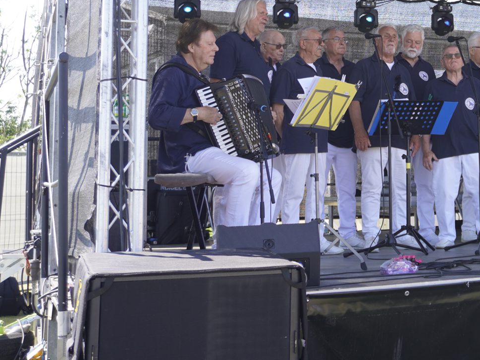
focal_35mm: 66
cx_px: 461
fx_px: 914
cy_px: 60
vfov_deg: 21.9
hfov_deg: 28.0
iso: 100
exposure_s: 1/160
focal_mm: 23
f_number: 4
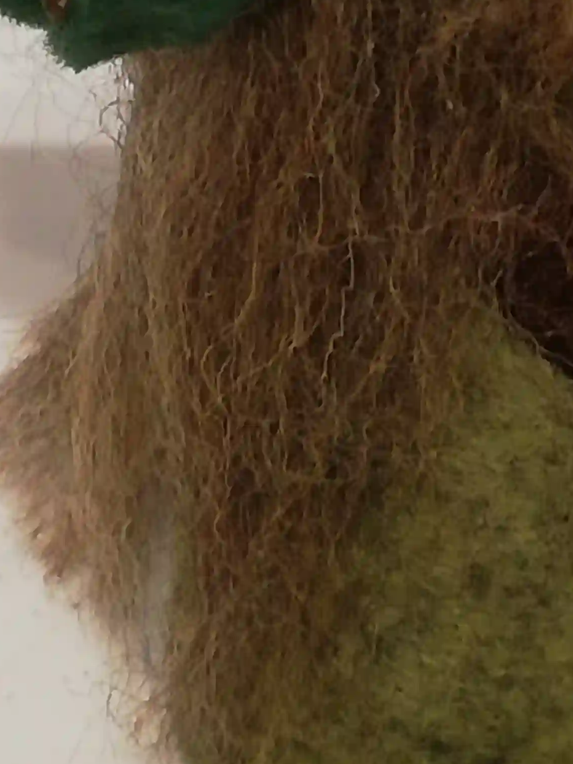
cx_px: 381
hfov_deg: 8.4
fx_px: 3885
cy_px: -33
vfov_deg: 11.1
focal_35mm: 176
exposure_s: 1/33.3
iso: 320
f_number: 2.2
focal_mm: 3.81
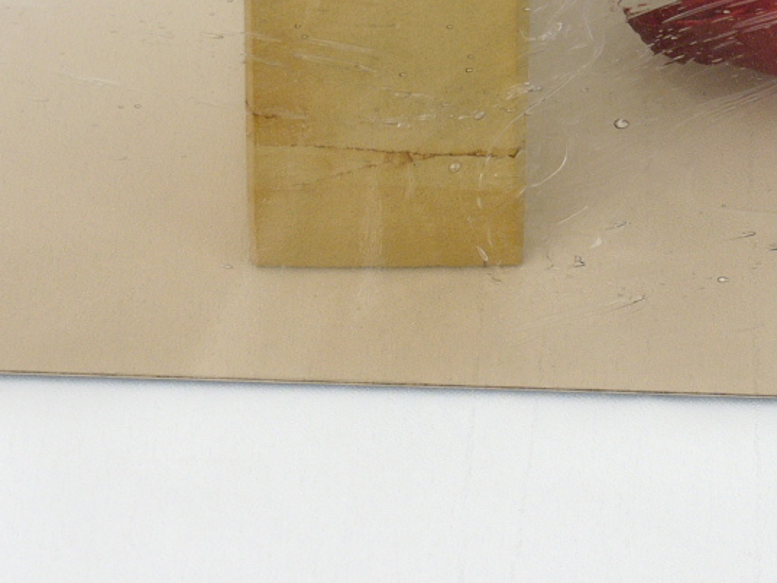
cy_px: 62
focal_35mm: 186
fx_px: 4176
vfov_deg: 8.0
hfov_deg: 10.6
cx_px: 420
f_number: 5
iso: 100
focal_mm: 19.6
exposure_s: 1/3.2
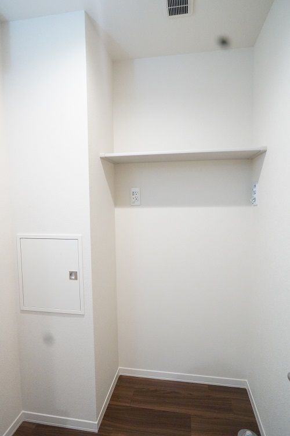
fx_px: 291
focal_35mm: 24
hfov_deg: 53.0
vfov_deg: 73.8
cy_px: 218
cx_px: 145
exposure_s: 1/80
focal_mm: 16
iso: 3200
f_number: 5.6
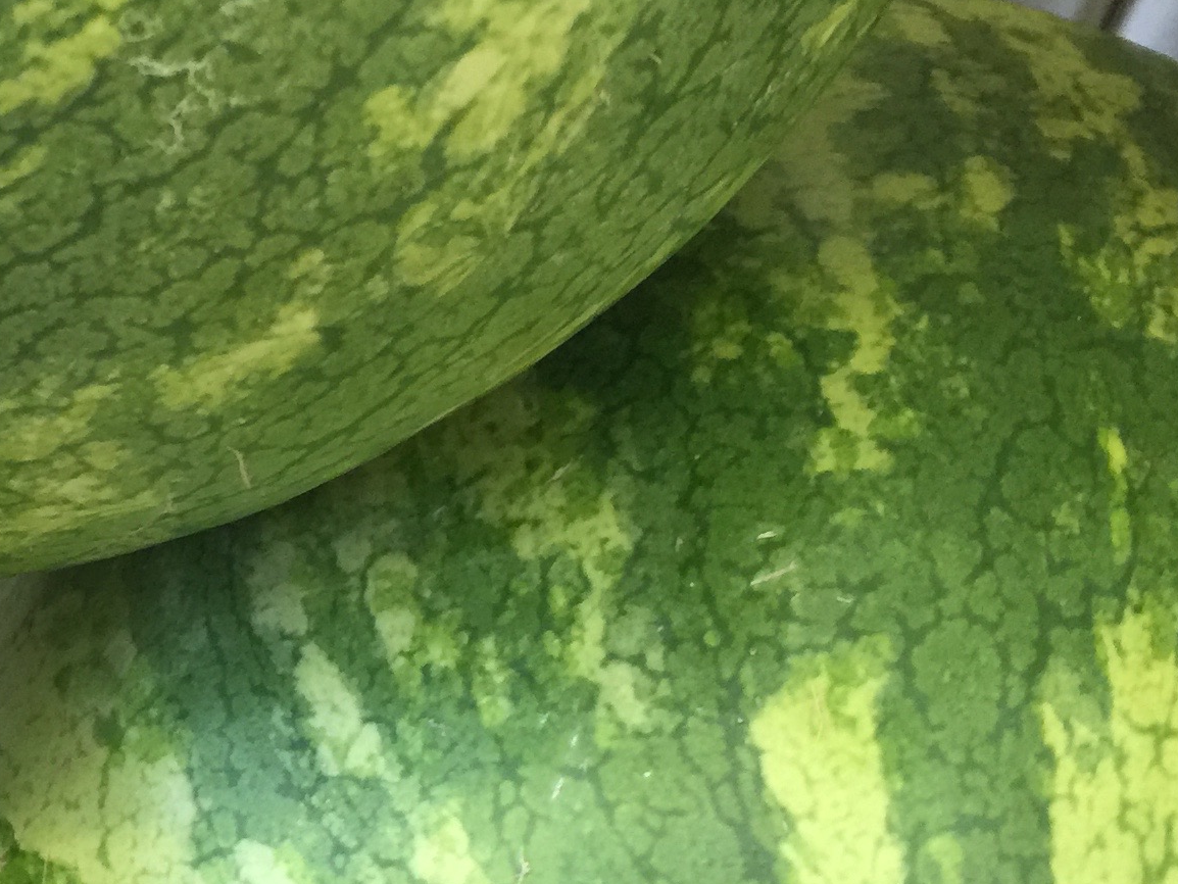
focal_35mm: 82
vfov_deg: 17.8
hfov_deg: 22.8
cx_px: -36
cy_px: 766
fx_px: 2791
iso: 80
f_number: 2.2
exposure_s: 1/15
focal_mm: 4.15
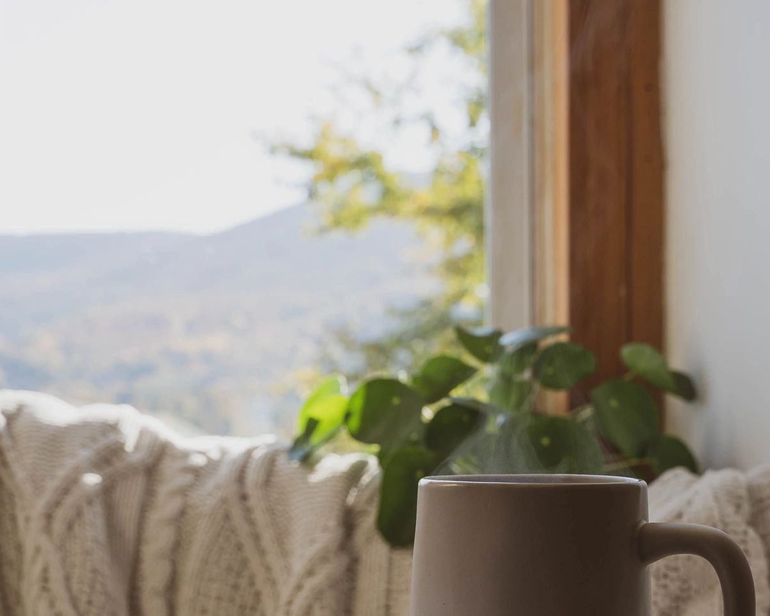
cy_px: 495
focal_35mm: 71
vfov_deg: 21.2
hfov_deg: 26.3
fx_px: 1627
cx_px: 199
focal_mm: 35.7
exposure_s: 1/100
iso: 100
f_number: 6.3
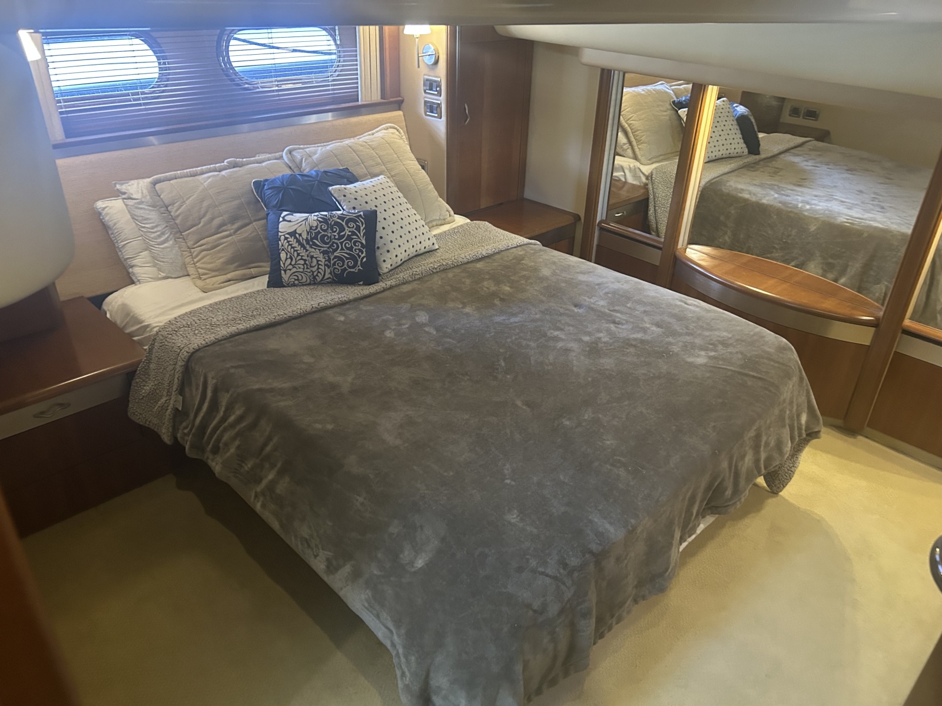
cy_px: 353
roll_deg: -1.9
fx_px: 708
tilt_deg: -31.3
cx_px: 471
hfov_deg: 67.3
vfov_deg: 53.1
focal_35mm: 26
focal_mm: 5.7
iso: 640
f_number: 1.5
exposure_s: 1/40
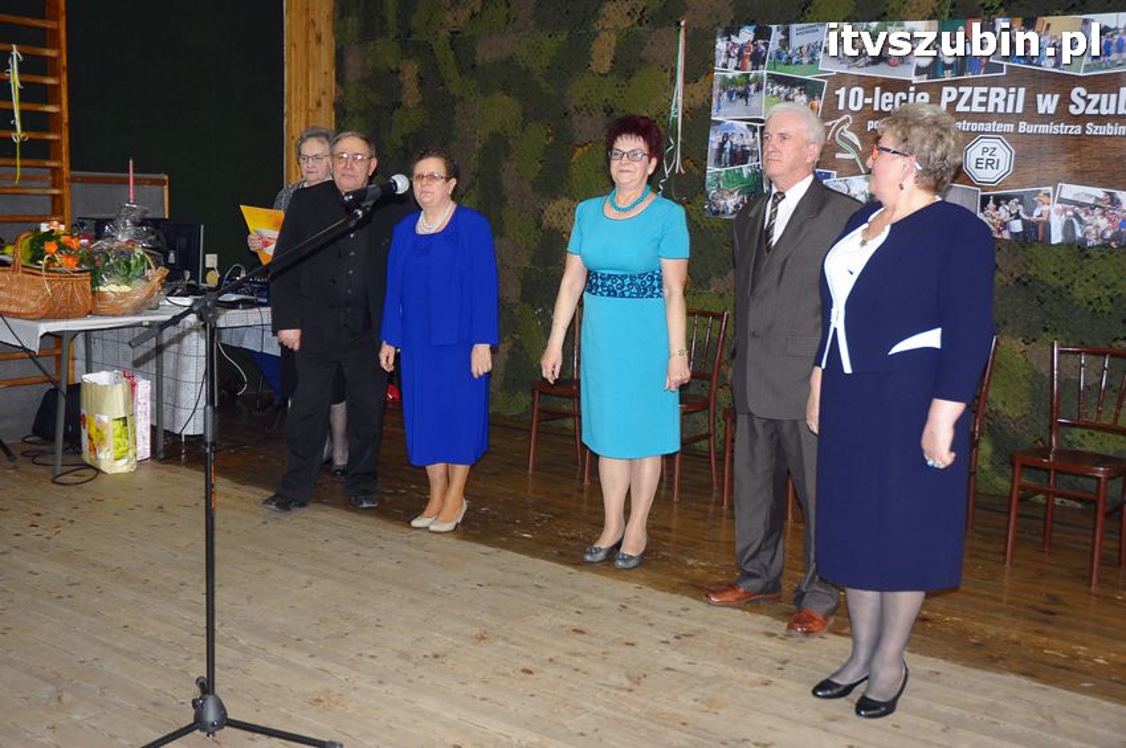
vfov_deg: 32.9
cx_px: 563
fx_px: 1266
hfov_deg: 48.0
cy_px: 374
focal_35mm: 40
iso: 640
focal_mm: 27
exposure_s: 1/60
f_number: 3.8
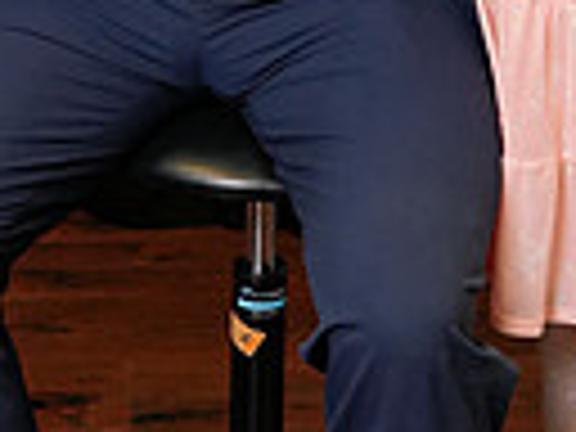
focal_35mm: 152
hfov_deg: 13.0
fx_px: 2529
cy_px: -414
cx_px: 202
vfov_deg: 9.2
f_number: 8
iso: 800
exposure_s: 1/80
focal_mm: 30
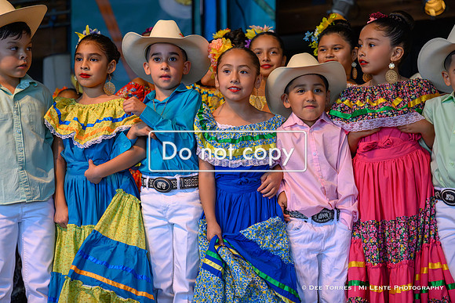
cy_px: 152
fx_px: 885
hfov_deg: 28.8
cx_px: 228
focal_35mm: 70
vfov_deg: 19.5
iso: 5000
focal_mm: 70
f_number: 3.5
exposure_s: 1/1600
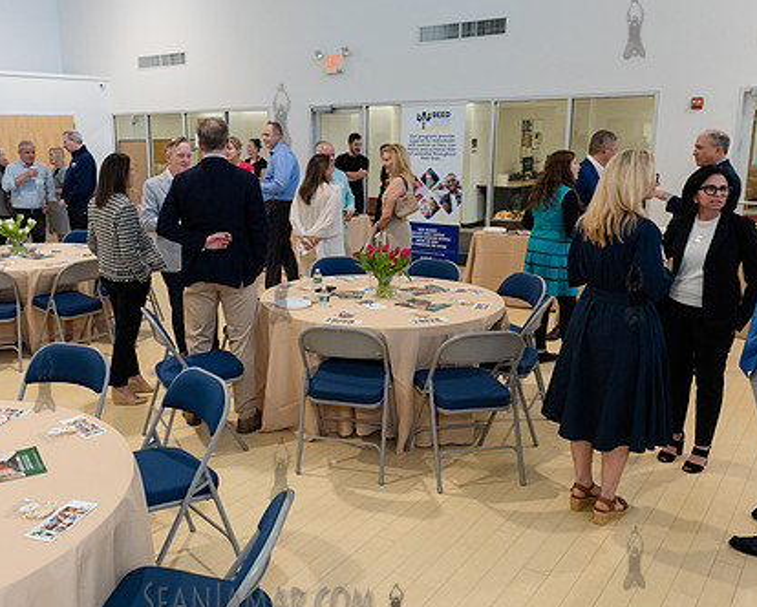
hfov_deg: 53.5
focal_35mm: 33
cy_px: 292
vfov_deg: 44.6
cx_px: 280
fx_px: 740
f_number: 4.5
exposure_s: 1/250
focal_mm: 24
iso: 2500
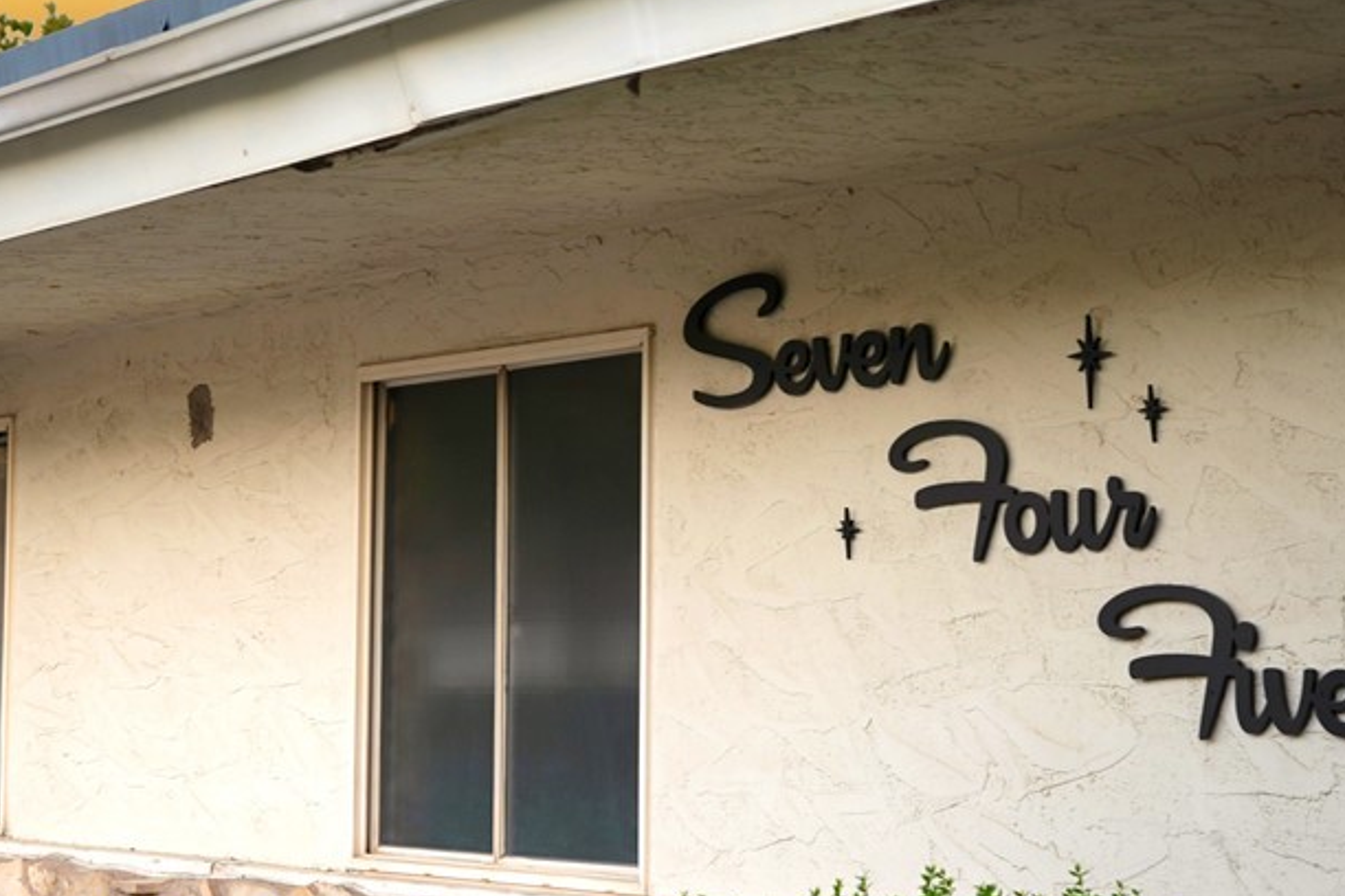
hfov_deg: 23.4
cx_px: 582
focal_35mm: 87
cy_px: 452
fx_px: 3250
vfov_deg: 15.7
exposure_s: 1/30
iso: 64
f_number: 4.5
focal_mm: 49
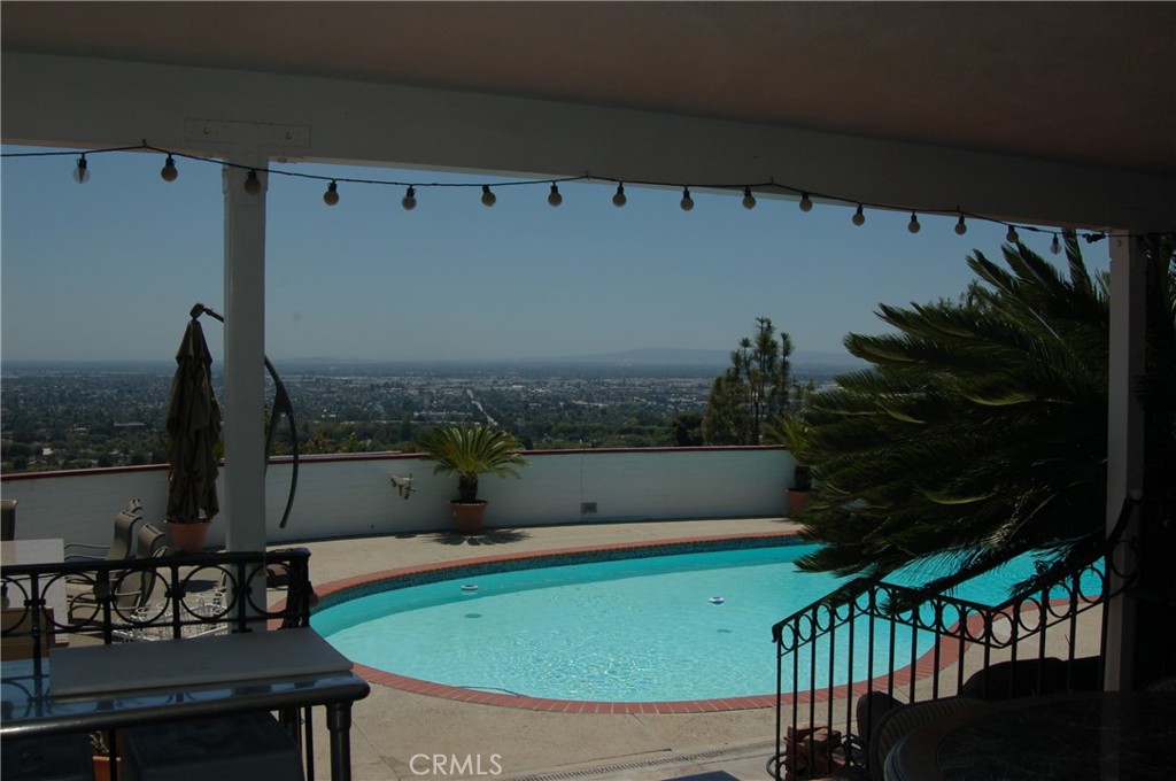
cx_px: 588
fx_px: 1174
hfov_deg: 53.2
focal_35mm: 36
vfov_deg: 36.8
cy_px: 390
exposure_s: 1/500
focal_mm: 24
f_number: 11
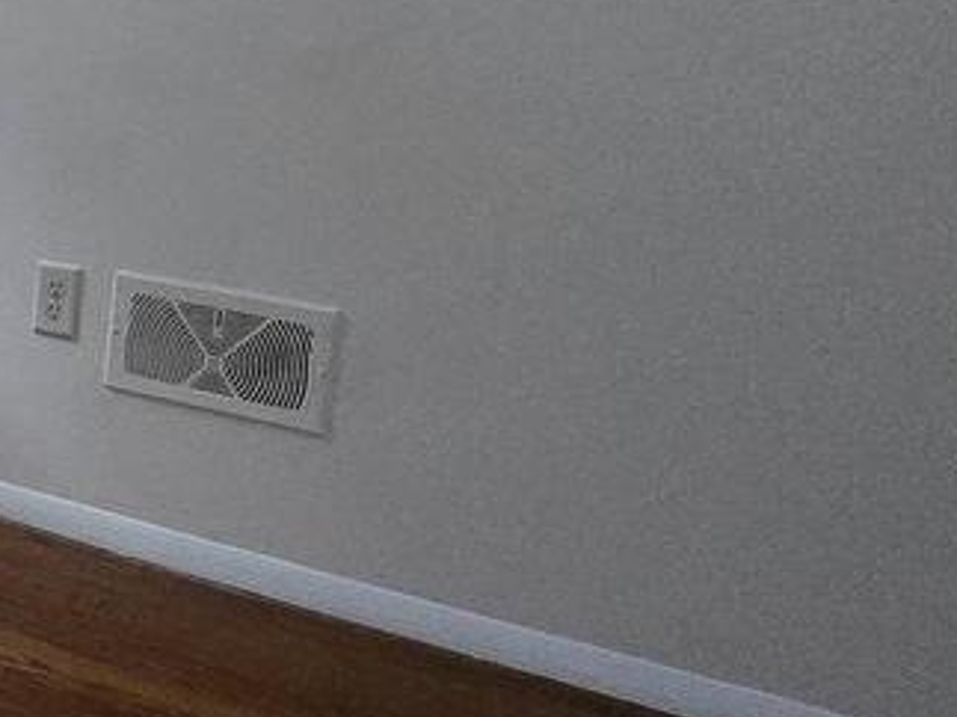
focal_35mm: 58
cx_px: -474
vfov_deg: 25.1
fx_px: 1603
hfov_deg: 25.3
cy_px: 228
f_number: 2.2
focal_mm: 2.2
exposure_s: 1/60
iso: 1000
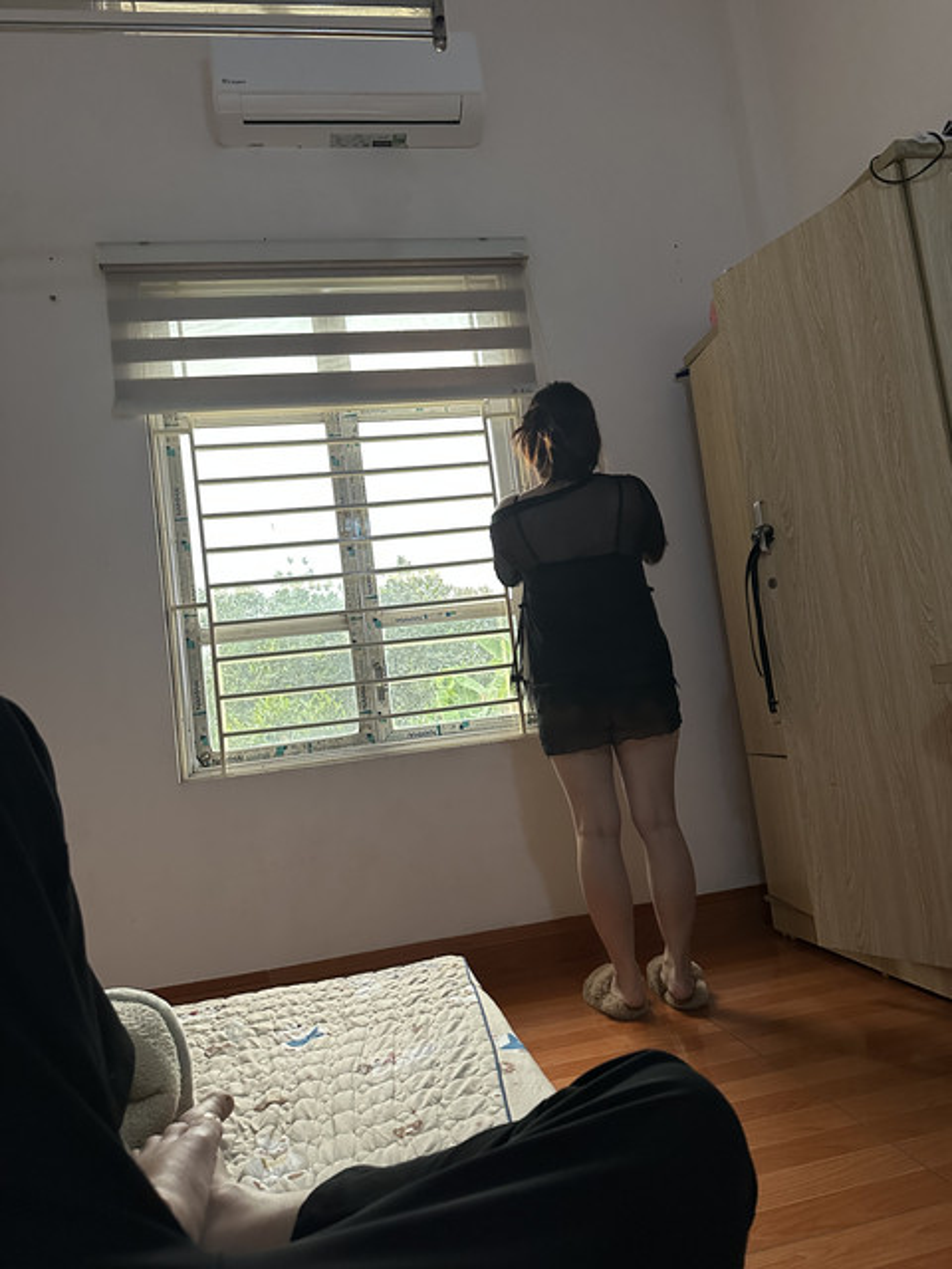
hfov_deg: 56.8
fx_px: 880
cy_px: 634
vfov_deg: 71.6
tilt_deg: +6.7
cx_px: 476
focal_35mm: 24
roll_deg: +7.4
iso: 640
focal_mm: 6.86
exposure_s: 1/50
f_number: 1.78
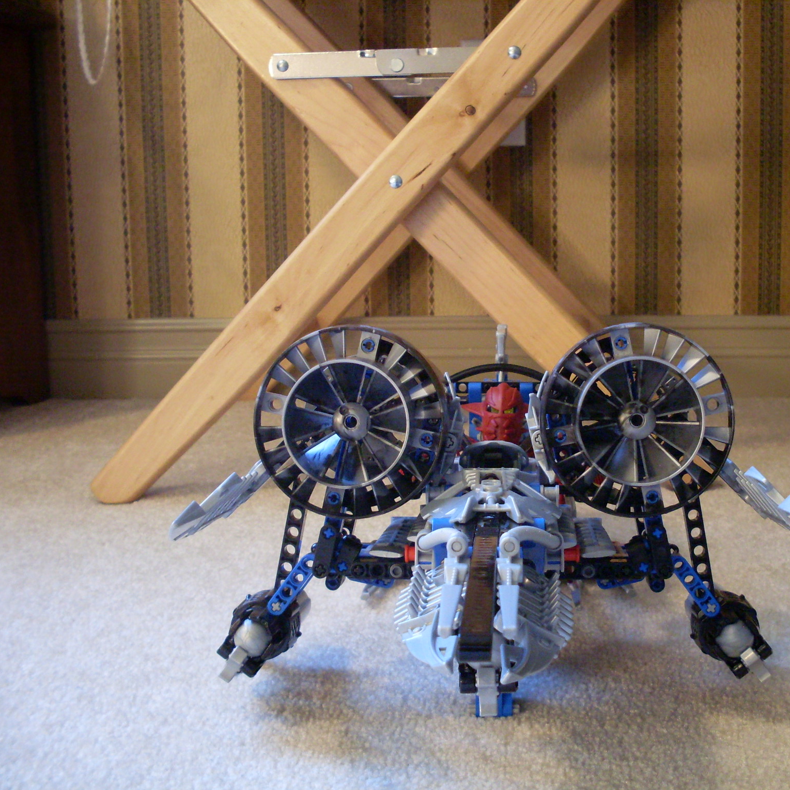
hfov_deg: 37.3
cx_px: 502
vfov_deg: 37.6
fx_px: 1162
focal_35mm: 45
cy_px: 395
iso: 200
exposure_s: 1/20
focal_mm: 6.3
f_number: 2.8
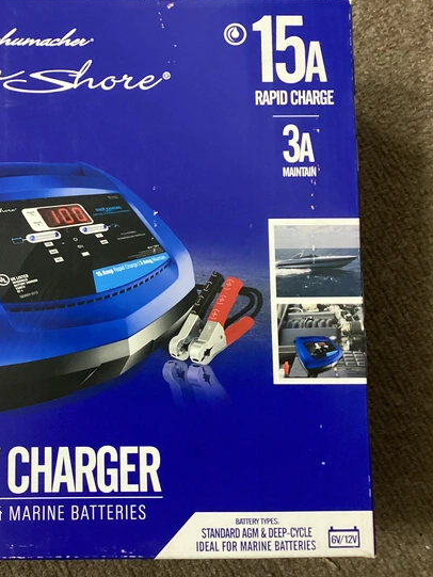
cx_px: 84
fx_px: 717
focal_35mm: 43
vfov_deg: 43.8
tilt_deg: -83.6
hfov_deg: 32.6
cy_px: 280
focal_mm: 3.3
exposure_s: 1/40
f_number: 2.4
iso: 400
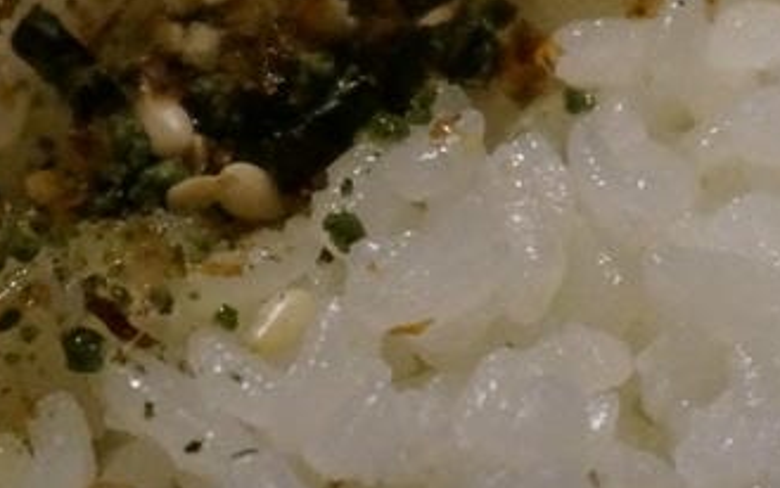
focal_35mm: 273
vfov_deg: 4.8
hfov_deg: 7.7
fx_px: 5803
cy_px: -21
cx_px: 334
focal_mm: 49
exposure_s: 1/100
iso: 3200
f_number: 5.6
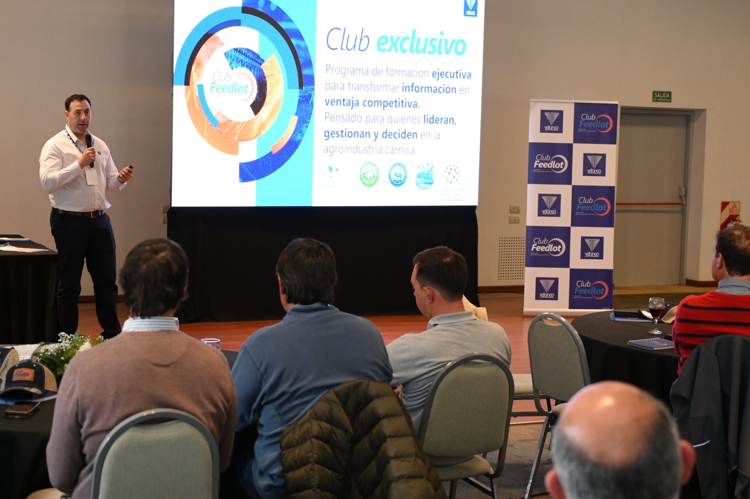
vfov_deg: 22.2
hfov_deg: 32.9
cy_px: 249
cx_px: 339
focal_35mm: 61
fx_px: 1270
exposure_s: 1/160
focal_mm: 49
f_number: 4
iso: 1600
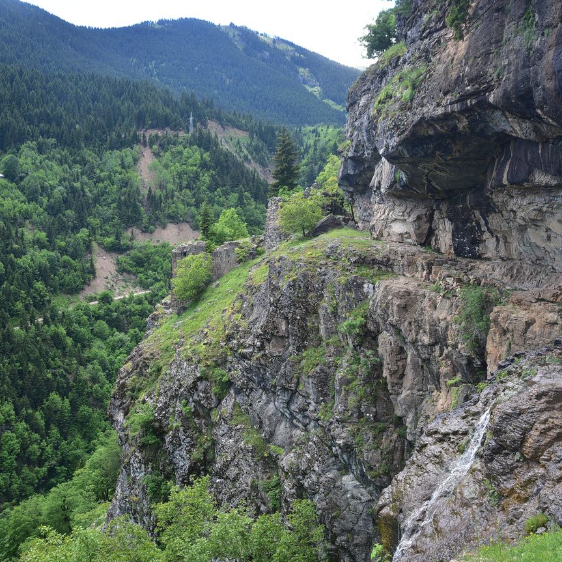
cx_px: 341
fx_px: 1176
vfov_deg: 26.9
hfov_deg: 26.8
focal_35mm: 64
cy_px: 282
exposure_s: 1/125
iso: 160
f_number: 5.6
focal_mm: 50
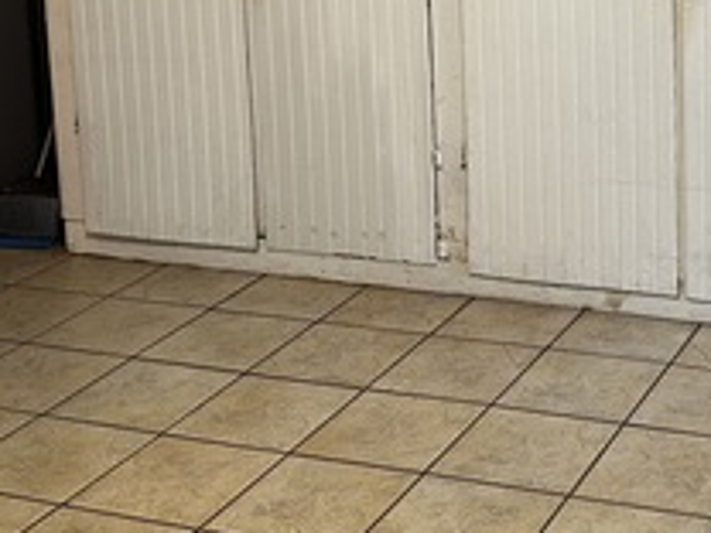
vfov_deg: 19.2
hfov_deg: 25.3
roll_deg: +0.7
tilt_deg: -7.6
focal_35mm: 74
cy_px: -38
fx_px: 1520
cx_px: 677
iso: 200
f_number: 1.78
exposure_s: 1/60
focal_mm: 6.86
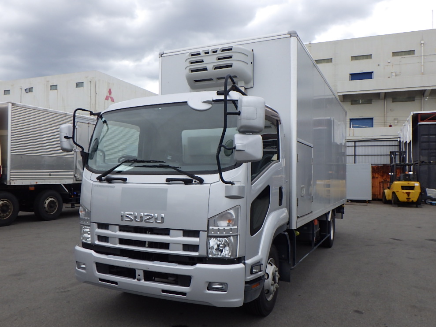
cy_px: 164
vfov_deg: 48.2
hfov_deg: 61.6
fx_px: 365
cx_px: 212
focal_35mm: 29
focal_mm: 5
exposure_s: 1/500
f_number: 4.2
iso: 125
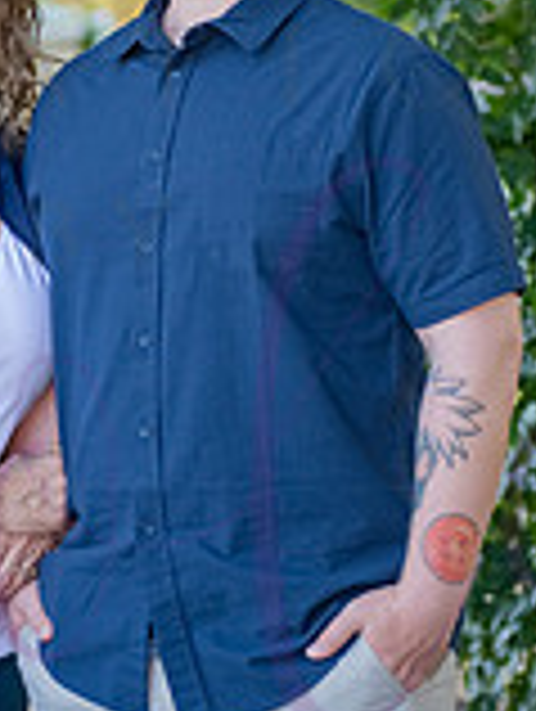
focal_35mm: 219
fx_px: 4509
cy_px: 225
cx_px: 162
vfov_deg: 9.0
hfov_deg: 6.8
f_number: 4
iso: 800
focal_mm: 80
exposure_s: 1/320
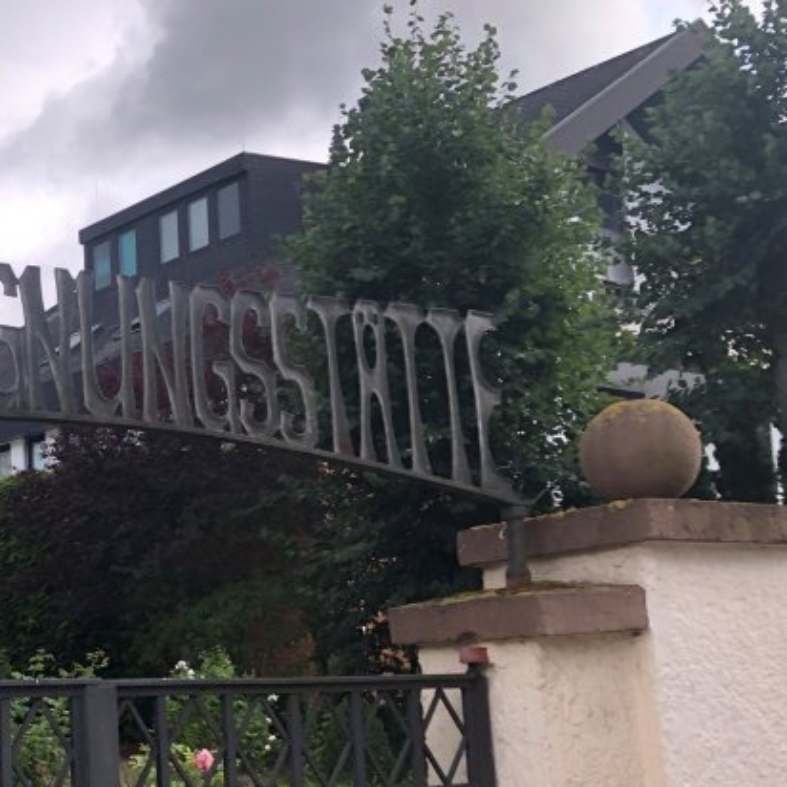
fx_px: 1389
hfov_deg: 29.8
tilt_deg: +8.3
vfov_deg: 31.4
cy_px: 509
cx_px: 23
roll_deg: +0.0
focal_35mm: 54
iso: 20
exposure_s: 1/241
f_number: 1.8
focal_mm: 3.99
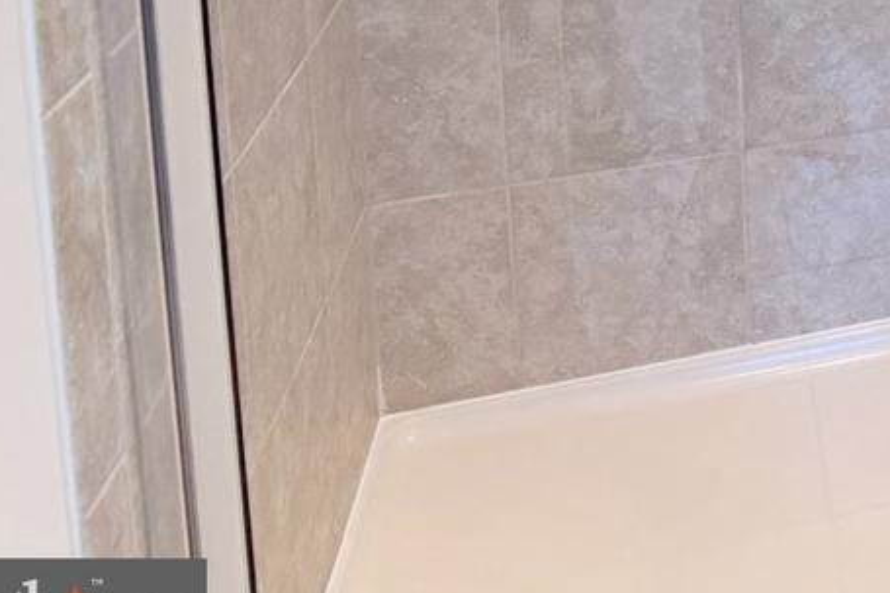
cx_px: 1271
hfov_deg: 22.0
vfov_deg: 15.4
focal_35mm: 79
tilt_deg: -5.7
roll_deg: -0.4
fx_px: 1952
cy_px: -386
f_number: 1.78
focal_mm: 6.76
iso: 100
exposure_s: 1/120
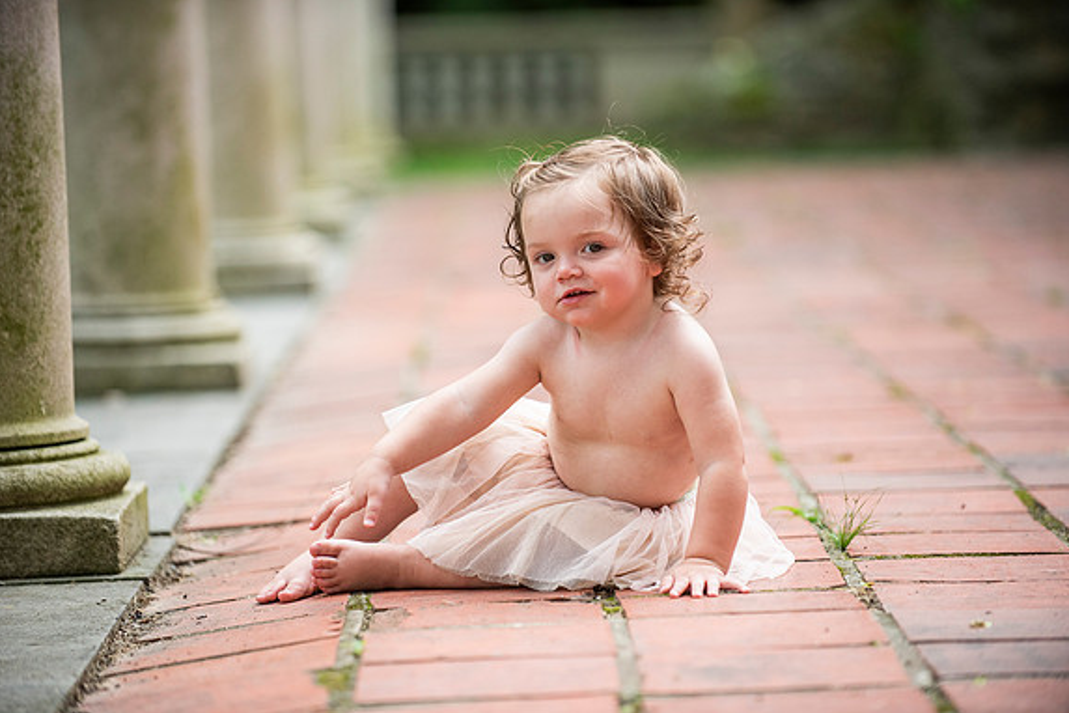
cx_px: 537
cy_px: 359
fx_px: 5107
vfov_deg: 8.0
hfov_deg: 11.9
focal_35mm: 172
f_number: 2.8
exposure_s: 1/1600
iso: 640
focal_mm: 170
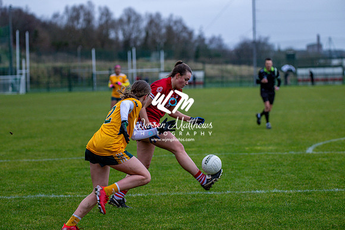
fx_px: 1294
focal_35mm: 135
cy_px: 115
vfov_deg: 10.2
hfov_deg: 15.2
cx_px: 172
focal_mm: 135
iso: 1600
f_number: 2.8
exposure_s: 1/640
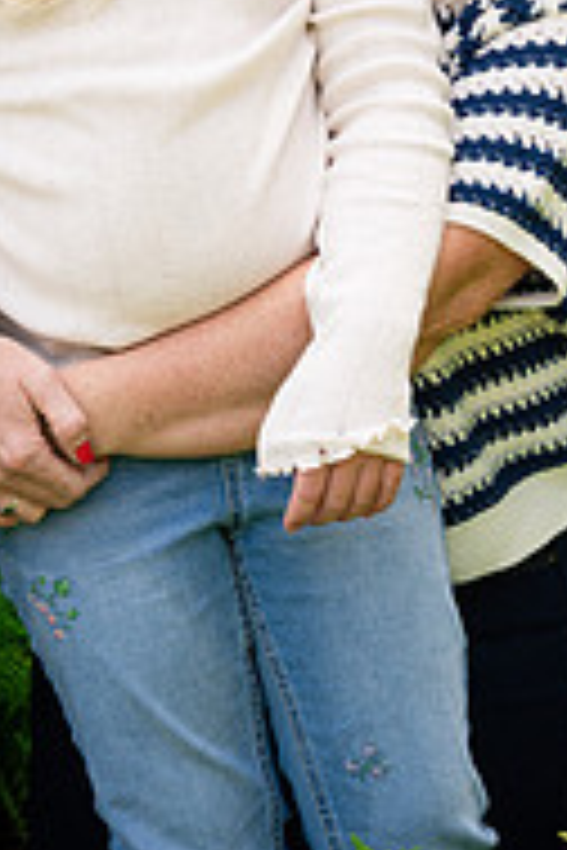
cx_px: 369
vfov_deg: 12.2
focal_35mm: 167
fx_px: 3945
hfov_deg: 8.2
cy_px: 40
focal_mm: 70
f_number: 5.6
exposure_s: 1/250
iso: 100
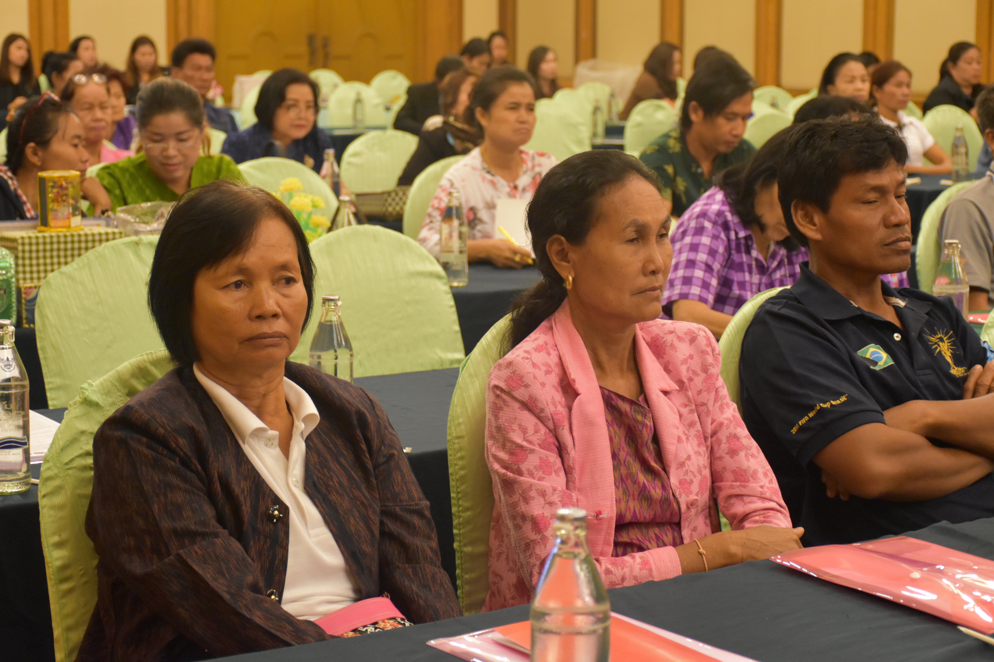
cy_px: 331
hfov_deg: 27.0
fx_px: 2071
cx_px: 497
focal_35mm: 75
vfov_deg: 18.2
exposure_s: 1/60
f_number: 4.8
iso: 2800
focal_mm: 50
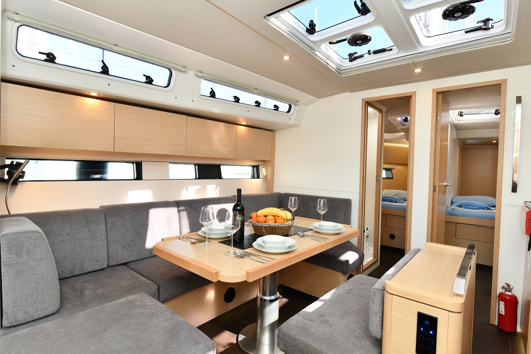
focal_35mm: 19
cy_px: 177
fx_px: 280
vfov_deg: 64.5
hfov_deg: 86.9
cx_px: 266
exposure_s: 1/125
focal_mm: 19
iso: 1250
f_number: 5.6
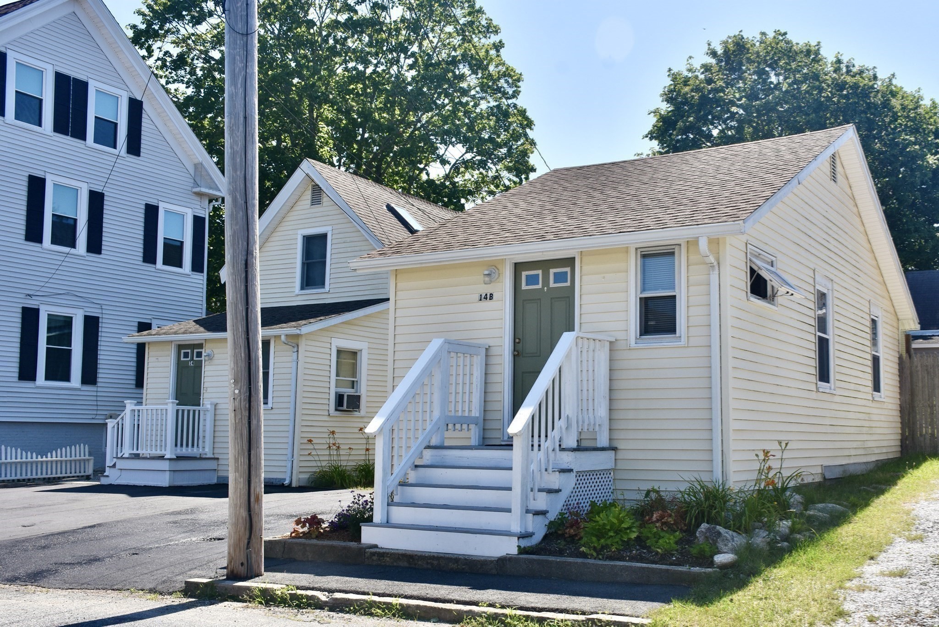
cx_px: 470
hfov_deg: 55.1
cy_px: 314
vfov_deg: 38.4
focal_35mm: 34
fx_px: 900
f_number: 8
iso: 220
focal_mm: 23
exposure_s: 1/500
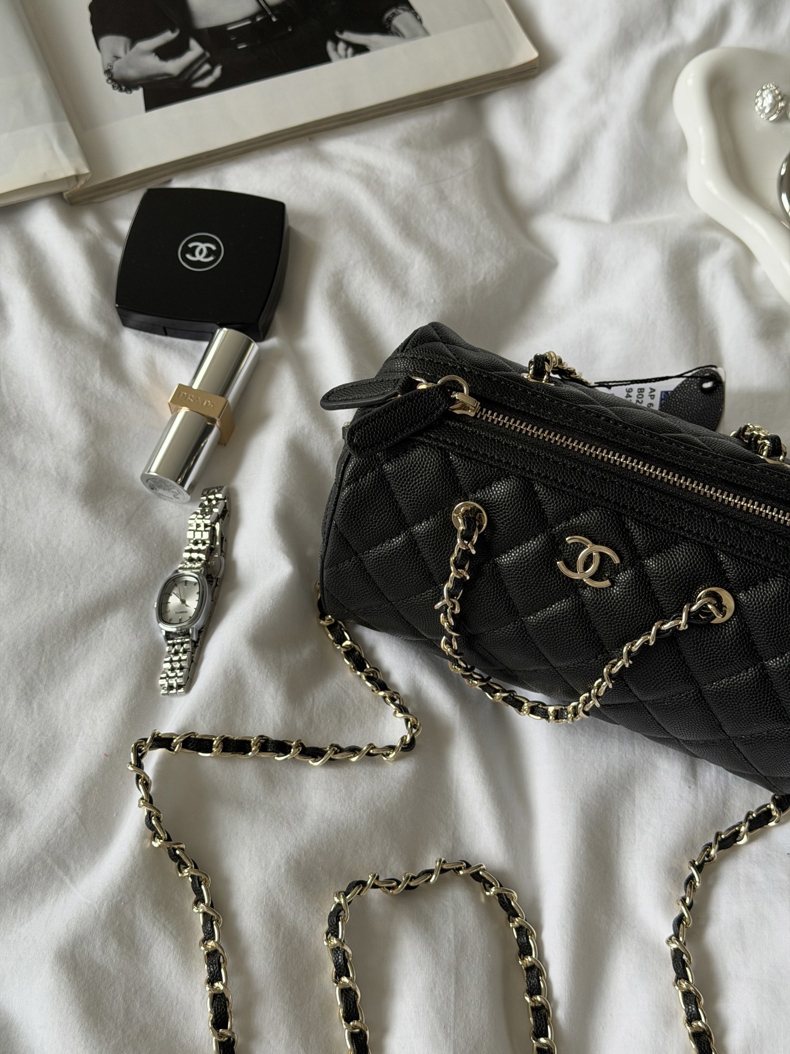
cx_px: 395
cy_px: 527
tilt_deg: -63.1
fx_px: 1461
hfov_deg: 30.3
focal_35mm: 48
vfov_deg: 39.7
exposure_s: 1/65
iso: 100
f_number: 1.78
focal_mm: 6.76
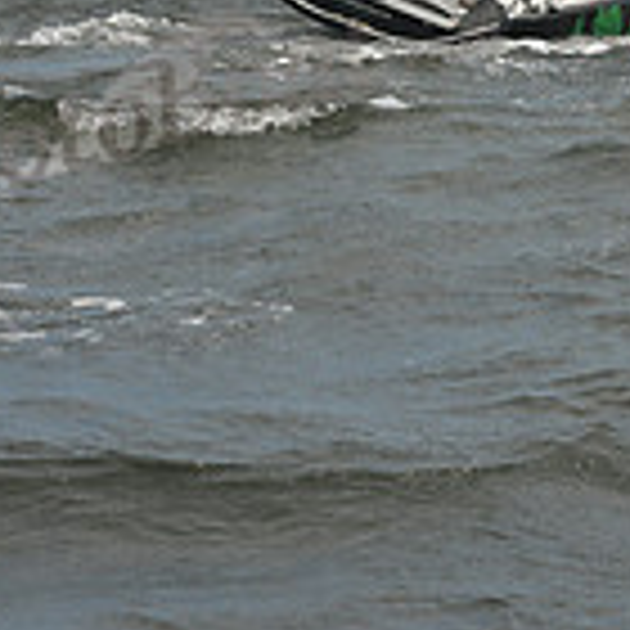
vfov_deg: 5.9
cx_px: 736
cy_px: -648
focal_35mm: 288
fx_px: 5930
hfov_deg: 6.1
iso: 250
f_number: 9
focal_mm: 82
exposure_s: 1/800
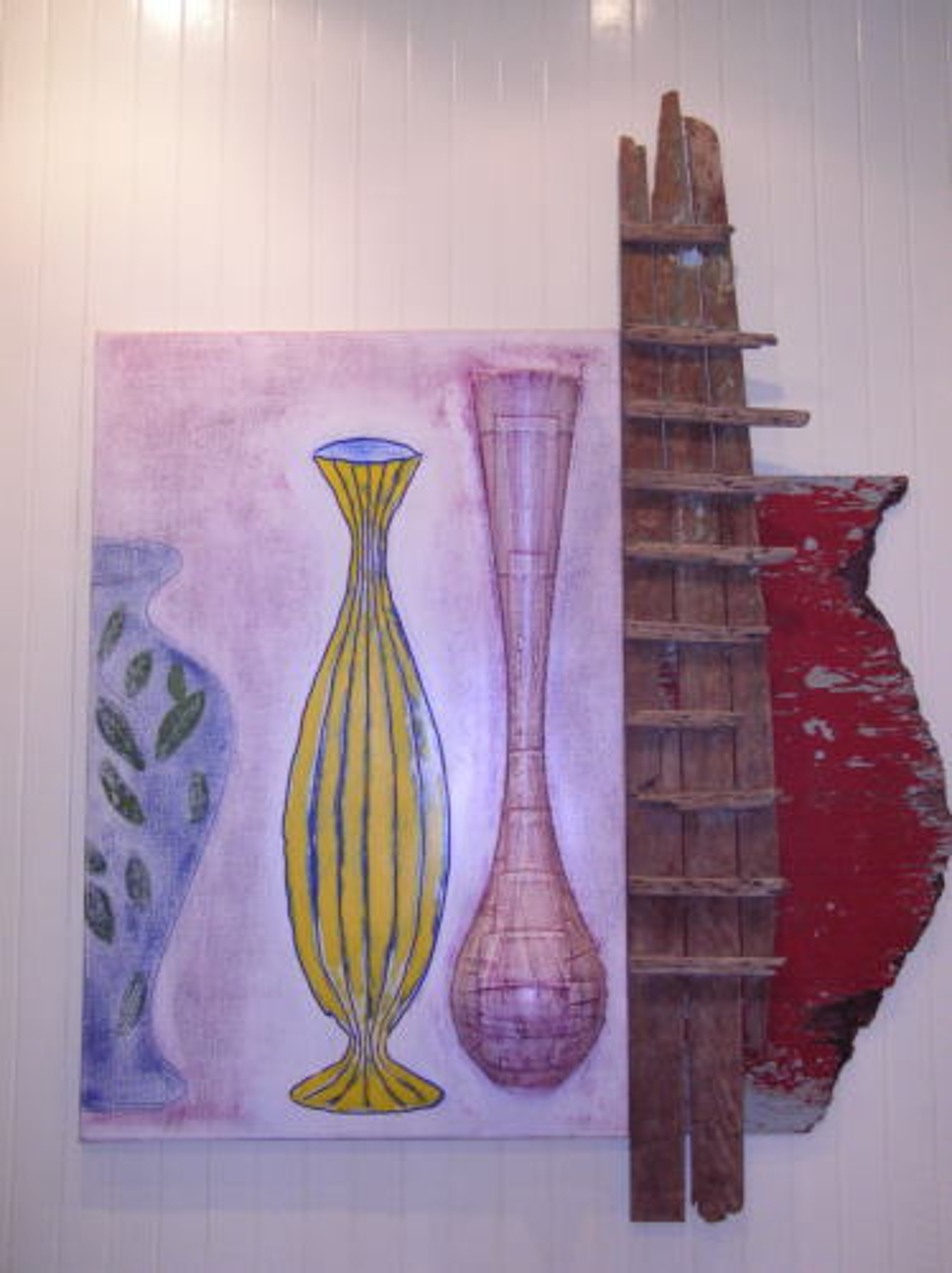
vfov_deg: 40.5
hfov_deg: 30.8
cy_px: 636
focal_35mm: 47
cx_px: 476
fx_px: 1726
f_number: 2.9
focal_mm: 7.8
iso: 200
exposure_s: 1/30
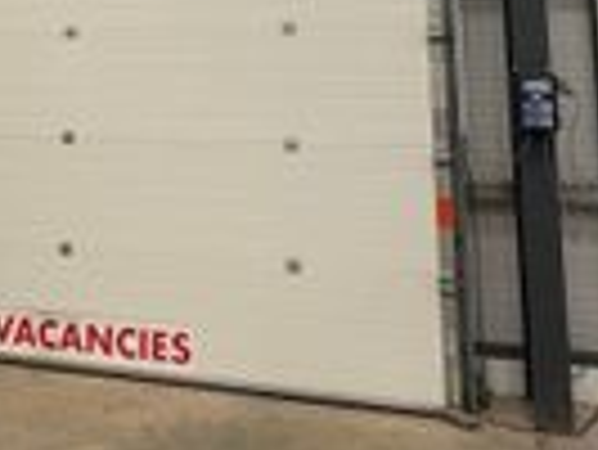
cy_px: -45
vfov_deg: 30.7
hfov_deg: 44.3
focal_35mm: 42
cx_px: 211
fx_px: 726
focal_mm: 2.22
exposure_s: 1/99
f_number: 2.2
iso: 80
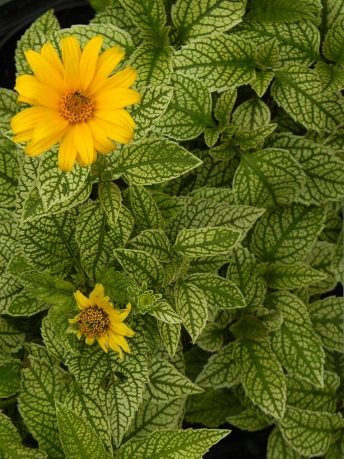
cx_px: 172
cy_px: 230
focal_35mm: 129
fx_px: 1709
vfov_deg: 15.3
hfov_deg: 11.5
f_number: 5
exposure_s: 1/640
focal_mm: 23
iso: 160
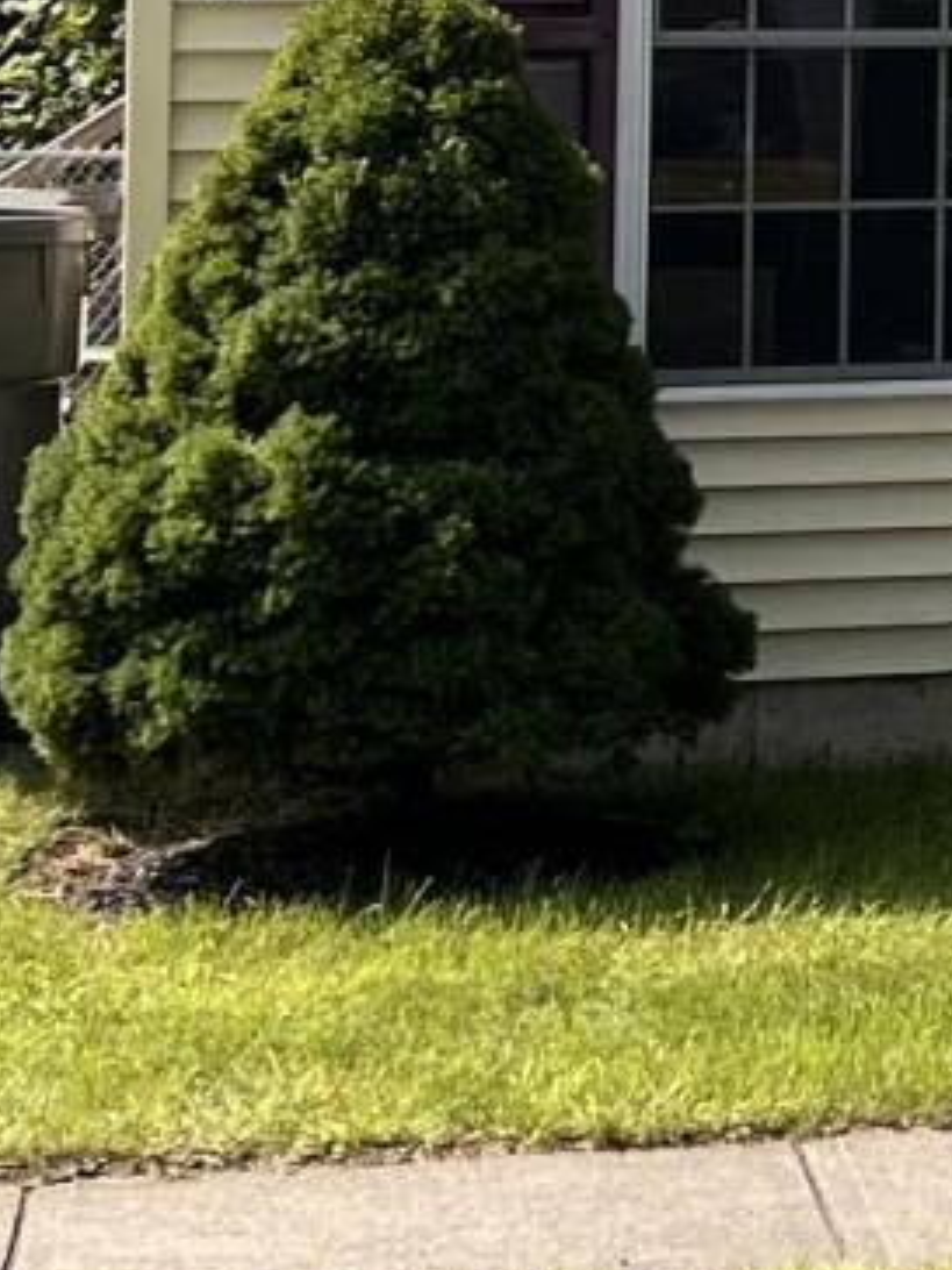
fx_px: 5244
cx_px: 1974
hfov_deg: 9.6
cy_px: -324
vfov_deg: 13.4
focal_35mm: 143
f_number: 1.5
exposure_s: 1/3077
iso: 50
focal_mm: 5.7
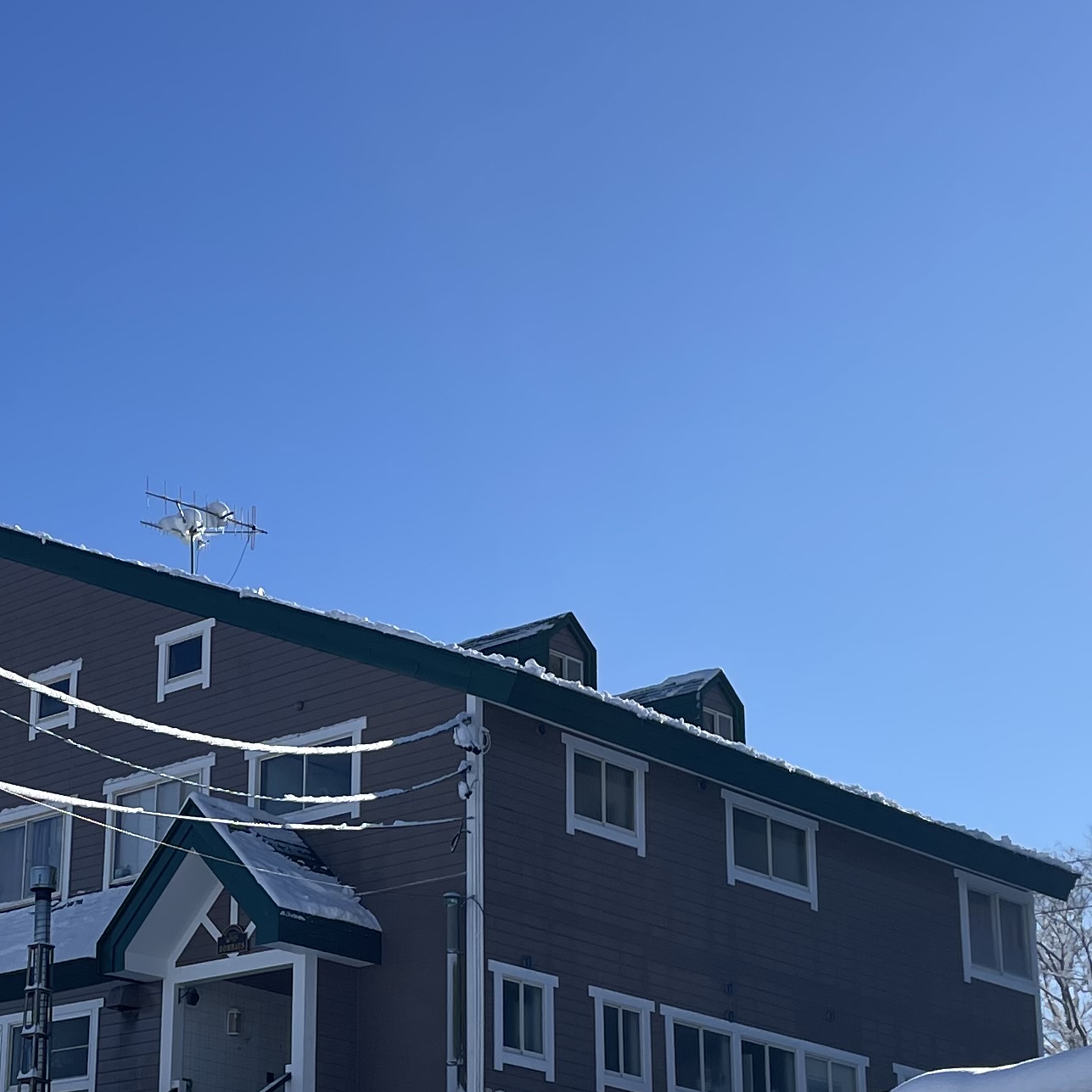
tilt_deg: +16.8
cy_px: 786
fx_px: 2570
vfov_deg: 23.8
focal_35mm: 72
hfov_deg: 23.5
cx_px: 169
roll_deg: -2.6
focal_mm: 4.2
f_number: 1.6
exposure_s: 1/5556
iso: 32
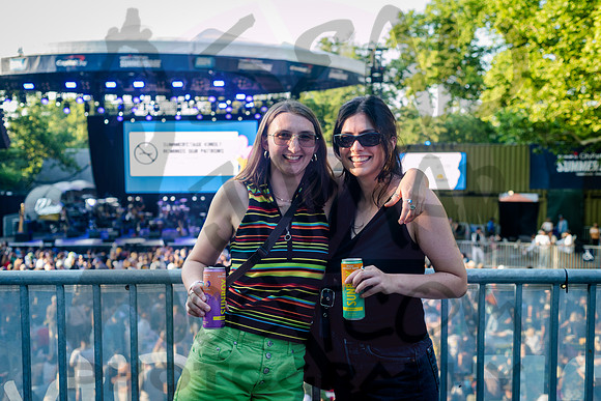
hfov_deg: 54.4
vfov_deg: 37.9
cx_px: 300
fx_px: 584
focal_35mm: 35
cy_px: 200
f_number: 3.5
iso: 320
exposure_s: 1/250
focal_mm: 35
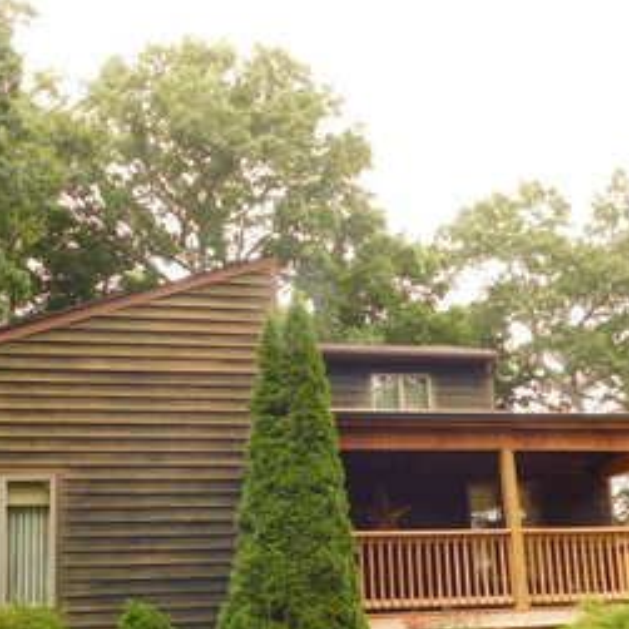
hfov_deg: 31.6
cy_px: 373
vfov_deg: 31.6
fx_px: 1110
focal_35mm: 54
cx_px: 291
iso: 125
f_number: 3.2
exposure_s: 1/160
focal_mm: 5.3
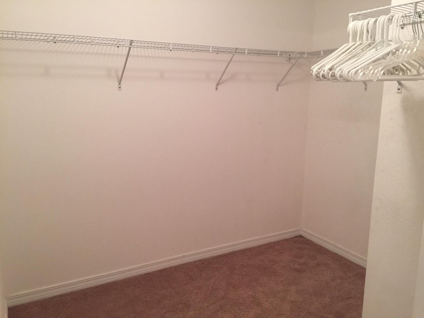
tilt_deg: -12.1
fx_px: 355
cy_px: 159
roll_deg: -0.9
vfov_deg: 48.2
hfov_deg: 61.7
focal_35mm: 29
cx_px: 212
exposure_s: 1/15
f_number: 2.2
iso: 80
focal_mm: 4.15
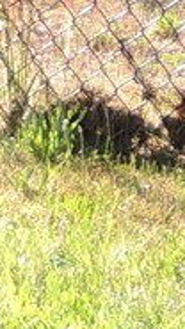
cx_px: 980
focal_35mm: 1129
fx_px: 9850
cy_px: -484
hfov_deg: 1.1
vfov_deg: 1.9
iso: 100
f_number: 4.2
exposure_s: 1/125
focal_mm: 21.4
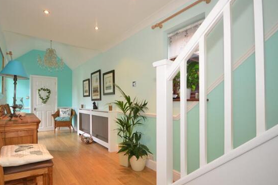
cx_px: 122
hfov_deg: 84.8
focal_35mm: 20
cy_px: 102
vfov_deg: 62.8
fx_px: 151
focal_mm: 11
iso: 200
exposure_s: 1/15
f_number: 7.1
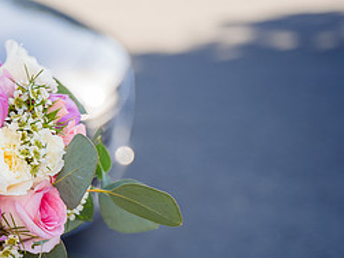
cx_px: -48
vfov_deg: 13.1
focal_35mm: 113
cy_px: 156
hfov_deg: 16.8
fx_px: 1123
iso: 100
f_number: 2.8
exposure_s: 1/250
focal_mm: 51
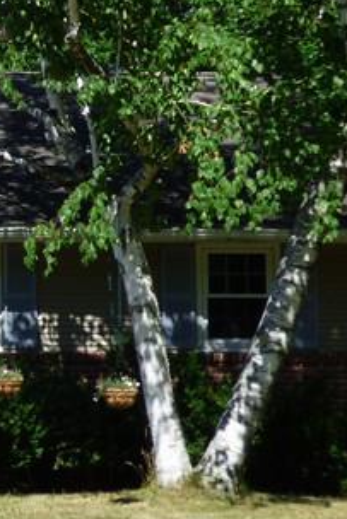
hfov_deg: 8.4
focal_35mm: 154
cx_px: -361
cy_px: 263
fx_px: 2224
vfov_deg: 13.3
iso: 100
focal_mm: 7.79
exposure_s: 1/800
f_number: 3.7
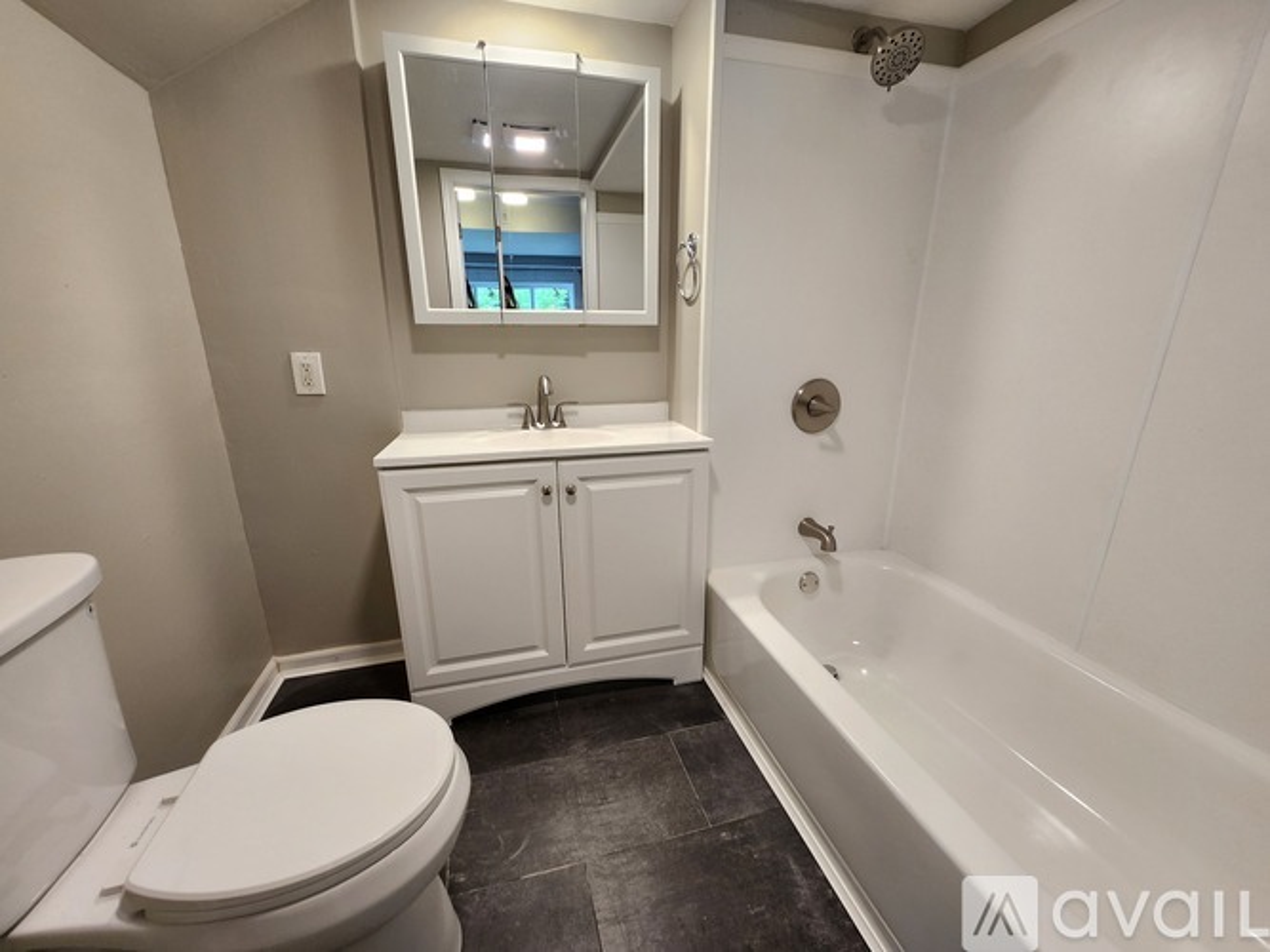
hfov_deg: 106.2
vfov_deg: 89.9
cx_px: 635
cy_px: 476
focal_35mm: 13
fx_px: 477
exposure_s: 1/60
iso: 125
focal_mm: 1.74
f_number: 2.2
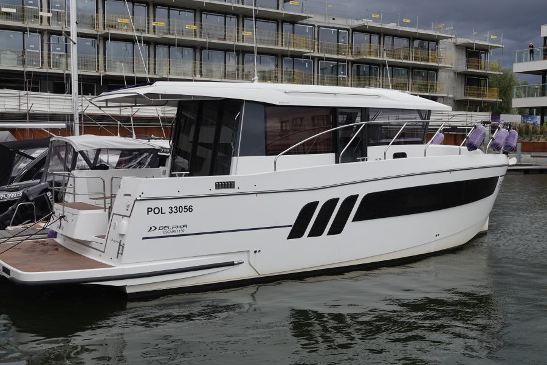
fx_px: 608
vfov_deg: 33.4
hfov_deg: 48.5
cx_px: 274
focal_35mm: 40
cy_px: 182
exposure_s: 1/250
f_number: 4
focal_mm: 14.65
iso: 100
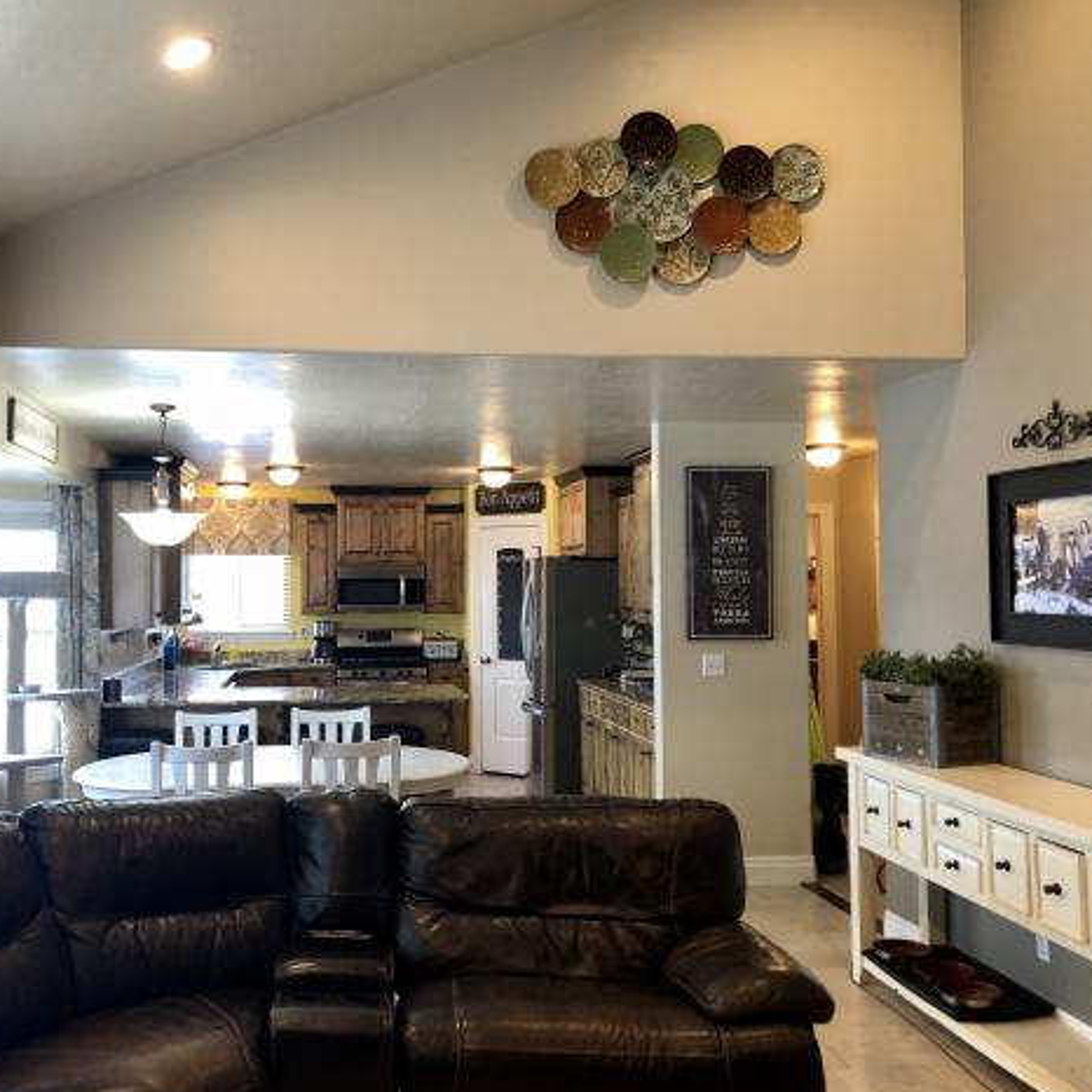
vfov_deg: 48.4
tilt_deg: +2.6
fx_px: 1213
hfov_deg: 48.2
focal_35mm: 34
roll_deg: -0.2
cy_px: 555
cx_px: 452
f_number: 1.8
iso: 40
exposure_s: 1/15
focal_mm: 3.99
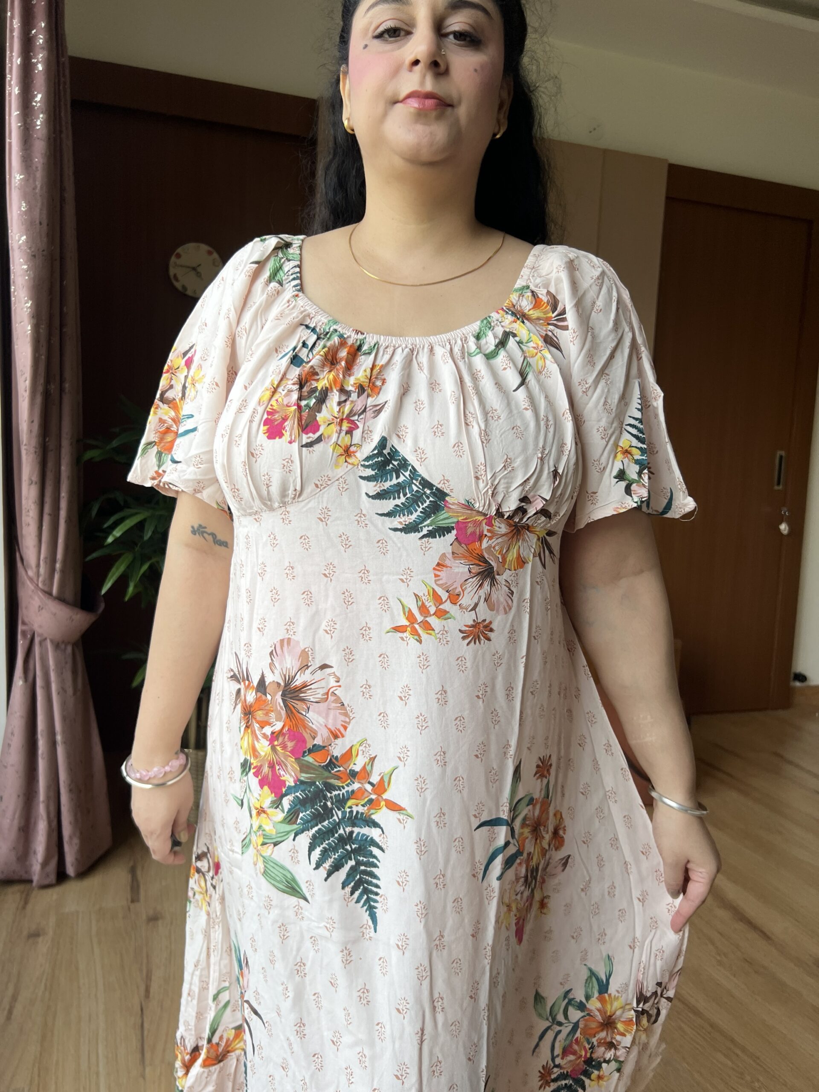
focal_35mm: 26
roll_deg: -1.9
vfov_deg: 67.3
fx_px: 820
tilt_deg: -5.9
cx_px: 410
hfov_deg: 53.1
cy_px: 546
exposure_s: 1/424
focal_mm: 5.7
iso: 50
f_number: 1.5
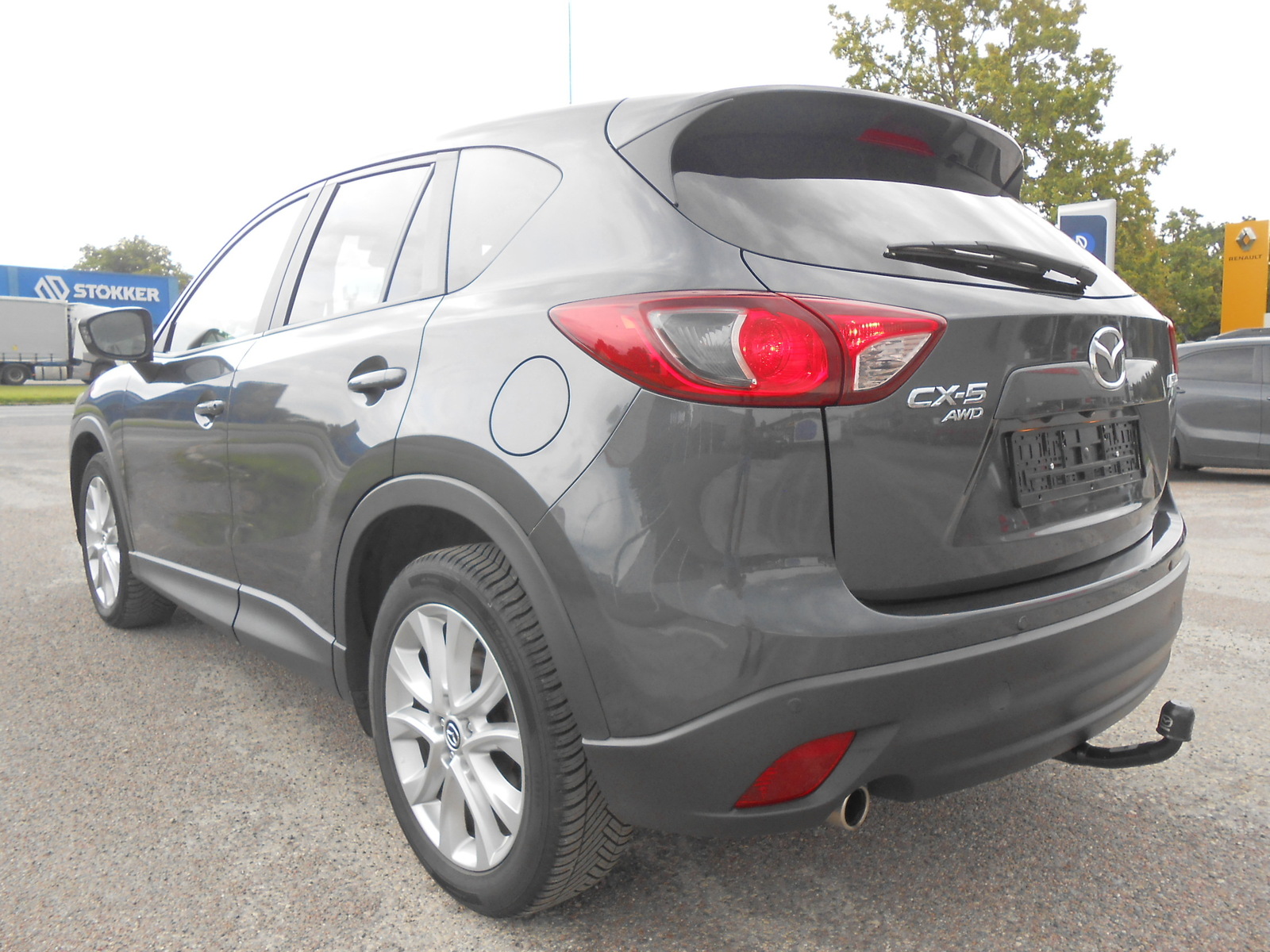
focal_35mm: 26
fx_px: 954
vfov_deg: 53.1
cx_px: 635
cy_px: 476
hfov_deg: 67.3
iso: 80
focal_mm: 4.6
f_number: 3.5
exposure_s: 1/40
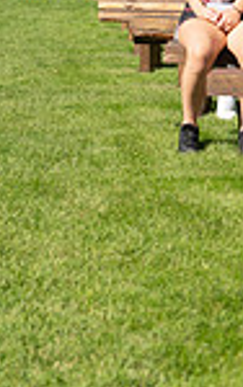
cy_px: -97
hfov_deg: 8.8
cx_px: 44
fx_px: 1576
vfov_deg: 13.6
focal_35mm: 149
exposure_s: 1/2500
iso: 400
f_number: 4
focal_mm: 35
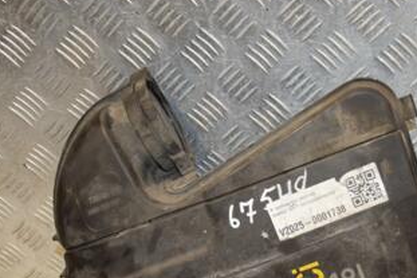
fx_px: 938
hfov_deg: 24.9
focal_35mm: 81
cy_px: 250
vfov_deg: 16.6
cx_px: 287
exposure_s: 1/160
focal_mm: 28
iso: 800
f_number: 5
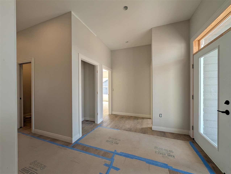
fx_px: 80
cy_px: 87
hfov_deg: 110.5
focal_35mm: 12
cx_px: 116
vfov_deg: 94.6
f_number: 1.7
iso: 49
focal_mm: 2.02
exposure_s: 1/191
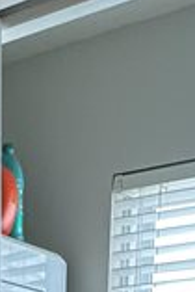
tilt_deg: -6.7
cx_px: -7
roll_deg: +1.7
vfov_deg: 18.0
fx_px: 721
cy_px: 534
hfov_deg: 15.1
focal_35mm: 89
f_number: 2.2
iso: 200
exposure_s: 1/120
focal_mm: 2.22
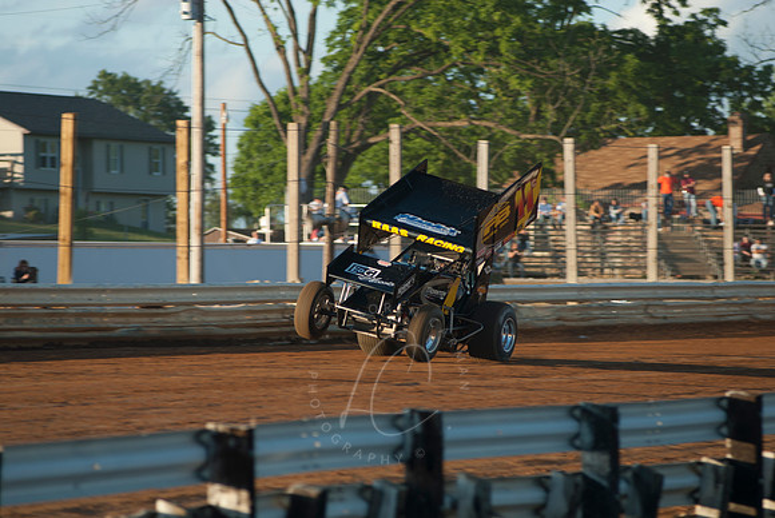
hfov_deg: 6.9
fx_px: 6465
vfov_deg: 4.6
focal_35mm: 300
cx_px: 388
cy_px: 259
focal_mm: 200
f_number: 3.5
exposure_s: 1/400
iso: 100
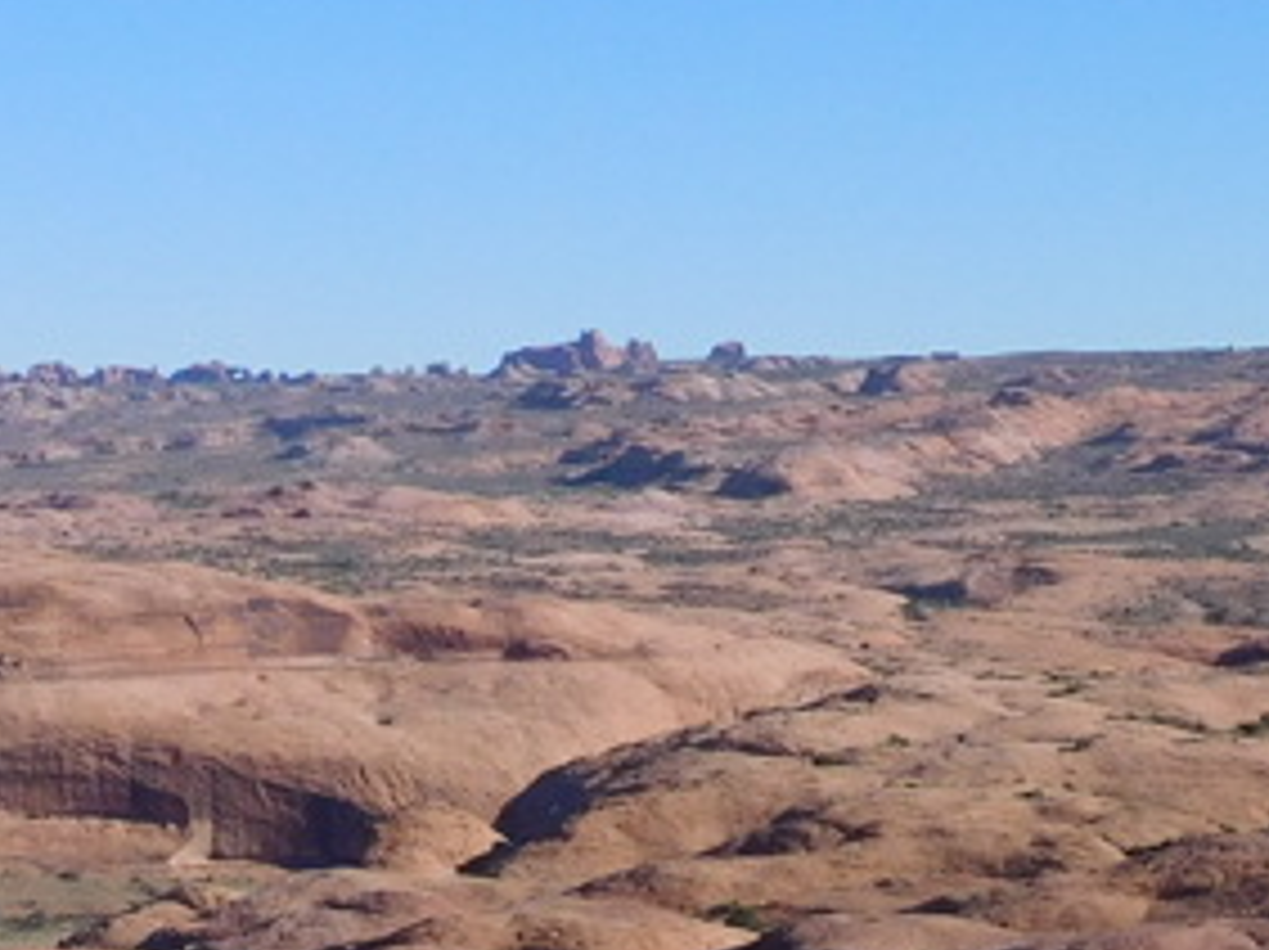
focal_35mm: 106
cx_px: -227
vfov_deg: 13.7
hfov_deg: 17.7
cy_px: 977
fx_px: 3883
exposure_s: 1/400
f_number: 7
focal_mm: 5
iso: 125
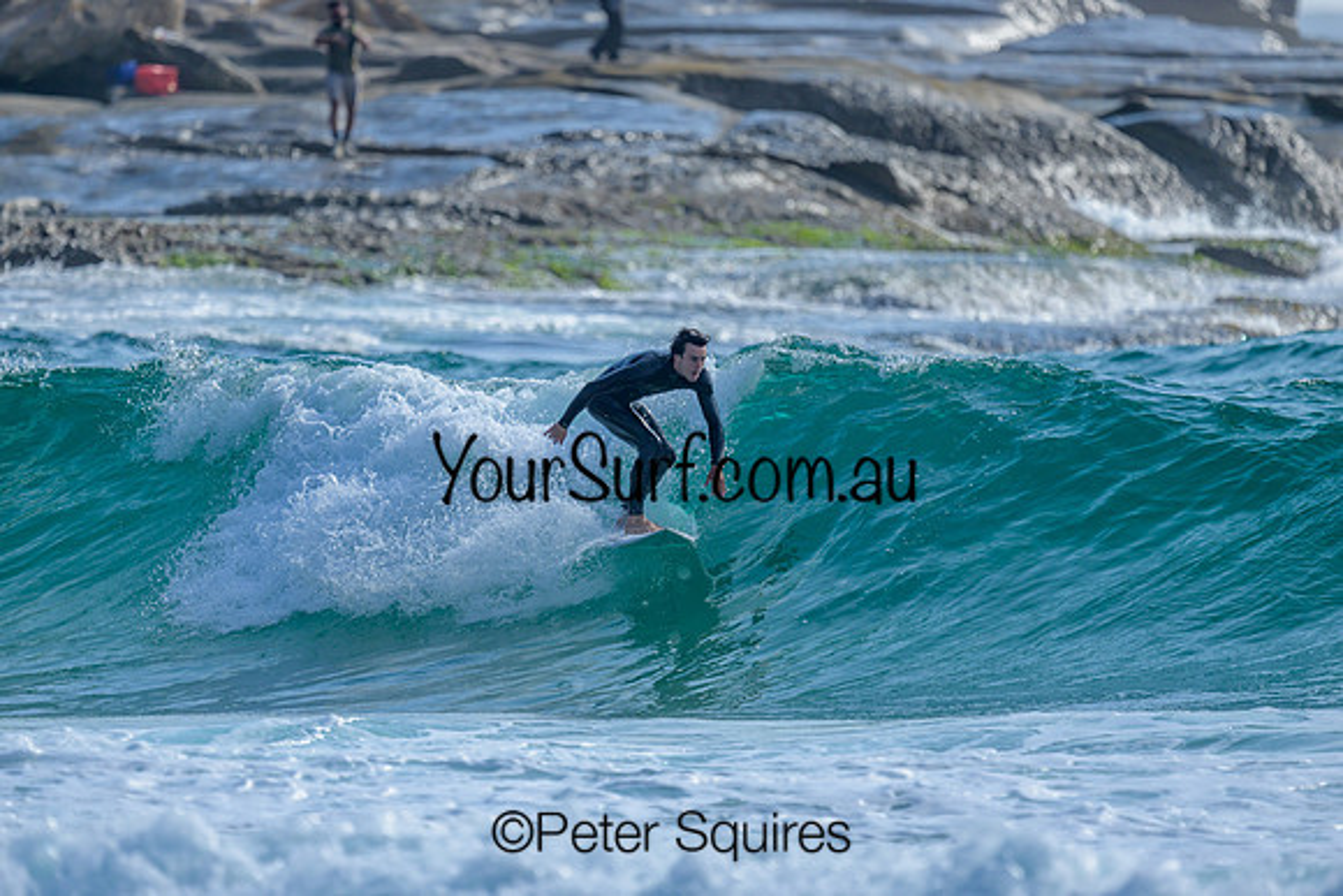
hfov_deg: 2.6
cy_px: 448
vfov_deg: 1.7
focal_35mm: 800
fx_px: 29850
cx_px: 672
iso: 250
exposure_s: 1/2000
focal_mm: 800
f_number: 6.3
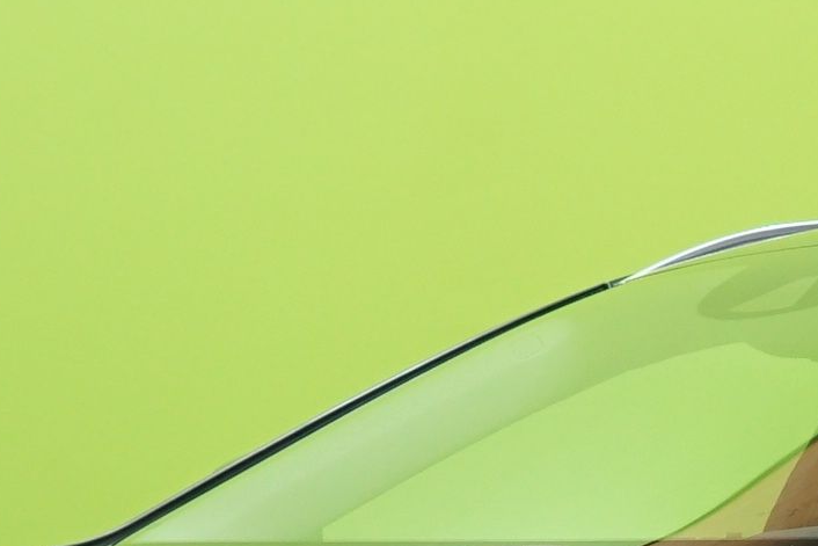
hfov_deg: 10.5
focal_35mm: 195
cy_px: 767
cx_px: 761
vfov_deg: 7.0
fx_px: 4431
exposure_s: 1/20
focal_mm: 35
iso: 800
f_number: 5.6
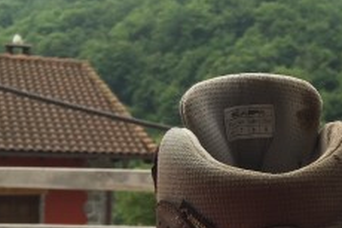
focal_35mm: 87
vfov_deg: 15.6
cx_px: 468
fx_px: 826
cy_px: 176
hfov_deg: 20.9
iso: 32
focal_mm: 4.12
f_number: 2.2
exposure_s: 1/208
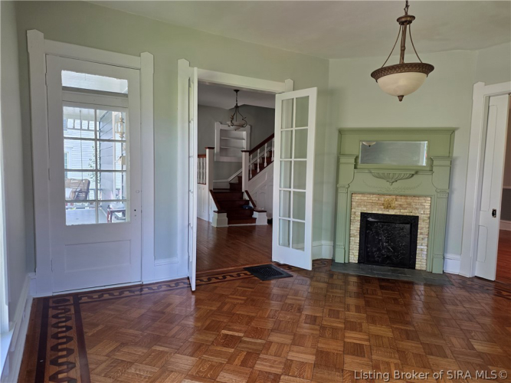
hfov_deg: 73.9
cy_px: 192
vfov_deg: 58.9
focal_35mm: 23
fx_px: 339
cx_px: 256
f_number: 1.7
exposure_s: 1/120
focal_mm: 6.25
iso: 100
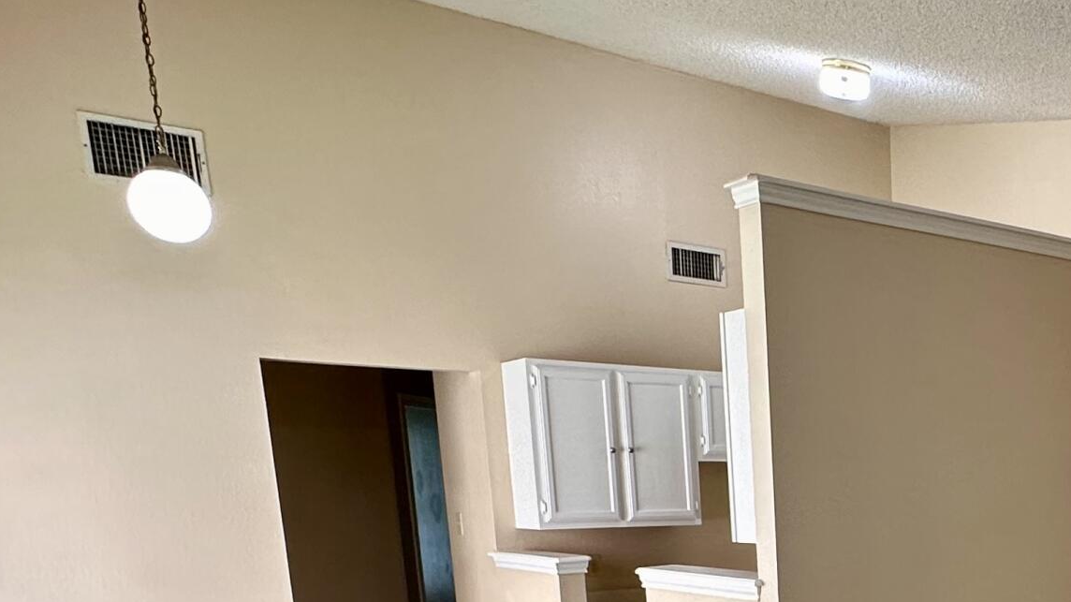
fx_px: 1136
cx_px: 1005
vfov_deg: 26.4
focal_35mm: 40
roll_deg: -0.3
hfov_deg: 44.8
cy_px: 723
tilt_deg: -12.0
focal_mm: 2.22
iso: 200
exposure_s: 1/120
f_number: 2.2
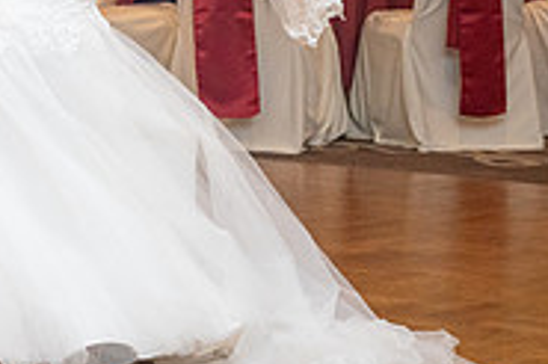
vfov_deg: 9.5
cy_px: -136
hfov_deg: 13.9
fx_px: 2144
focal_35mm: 141
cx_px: -216
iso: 2500
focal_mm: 45
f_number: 4
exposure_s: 1/200
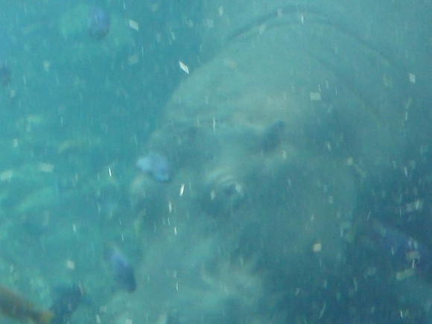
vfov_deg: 13.3
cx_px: 216
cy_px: 162
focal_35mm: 111
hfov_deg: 17.7
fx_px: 1385
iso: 2500
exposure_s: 1/15
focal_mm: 18.2
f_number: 5.3
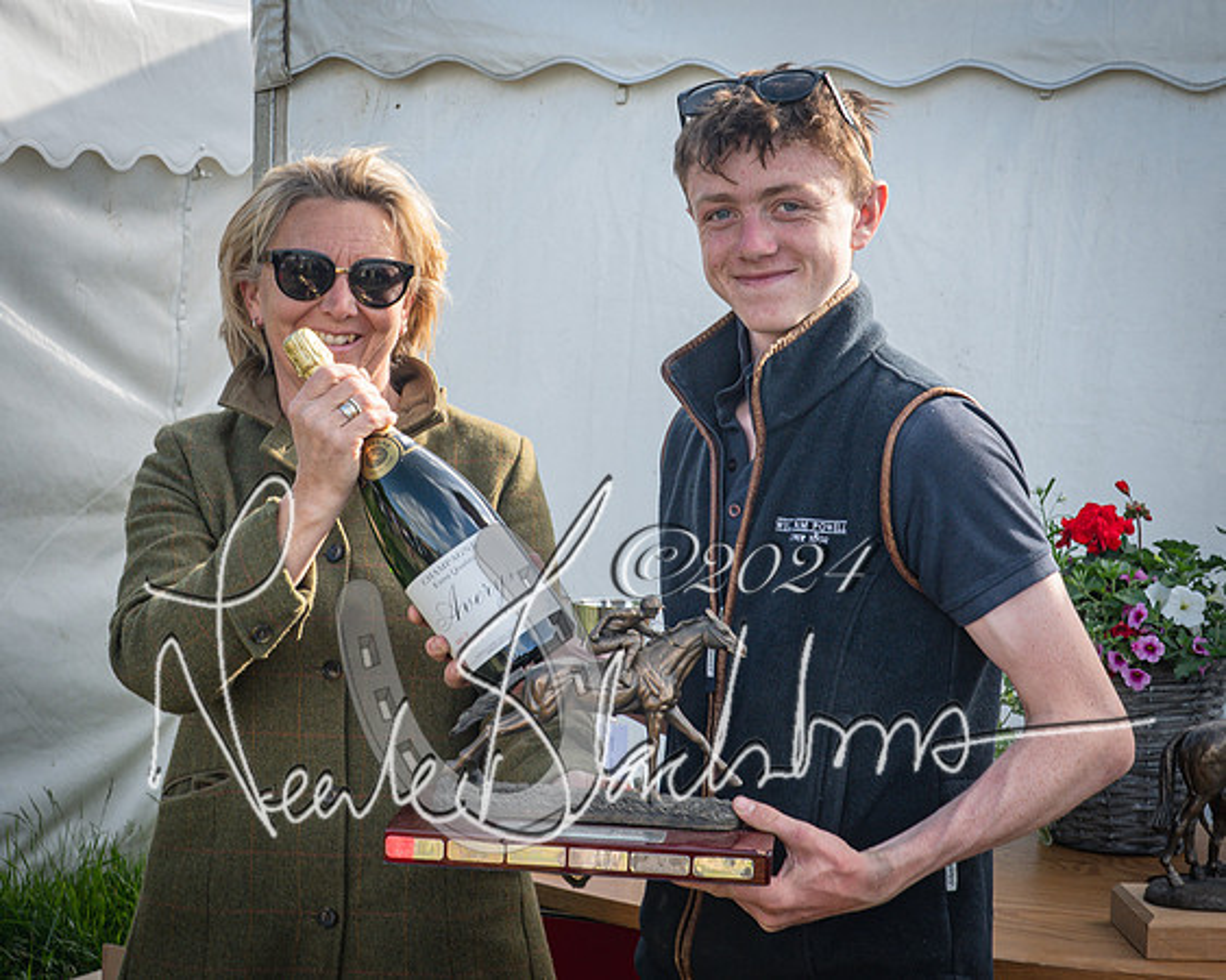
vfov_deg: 21.6
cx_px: 650
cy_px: 500
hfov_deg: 26.9
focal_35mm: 71
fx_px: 2564
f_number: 9
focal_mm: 38
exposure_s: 1/60
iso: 200
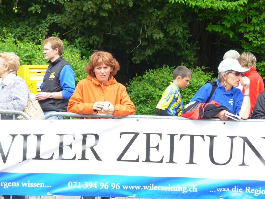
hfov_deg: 13.9
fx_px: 1087
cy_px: 100
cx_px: 132
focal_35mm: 142
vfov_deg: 10.4
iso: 50
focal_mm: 23.5
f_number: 4.5
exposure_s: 1/76.1
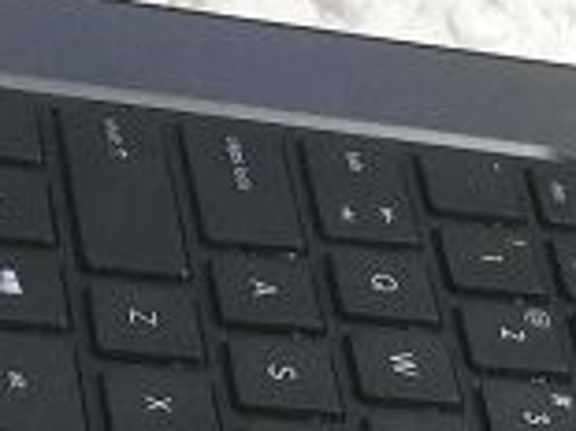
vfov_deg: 7.2
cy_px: 1055
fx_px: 3192
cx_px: 1003
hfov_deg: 9.8
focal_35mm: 192
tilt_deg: -45.8
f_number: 2.2
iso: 80
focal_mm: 4.15
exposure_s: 1/17
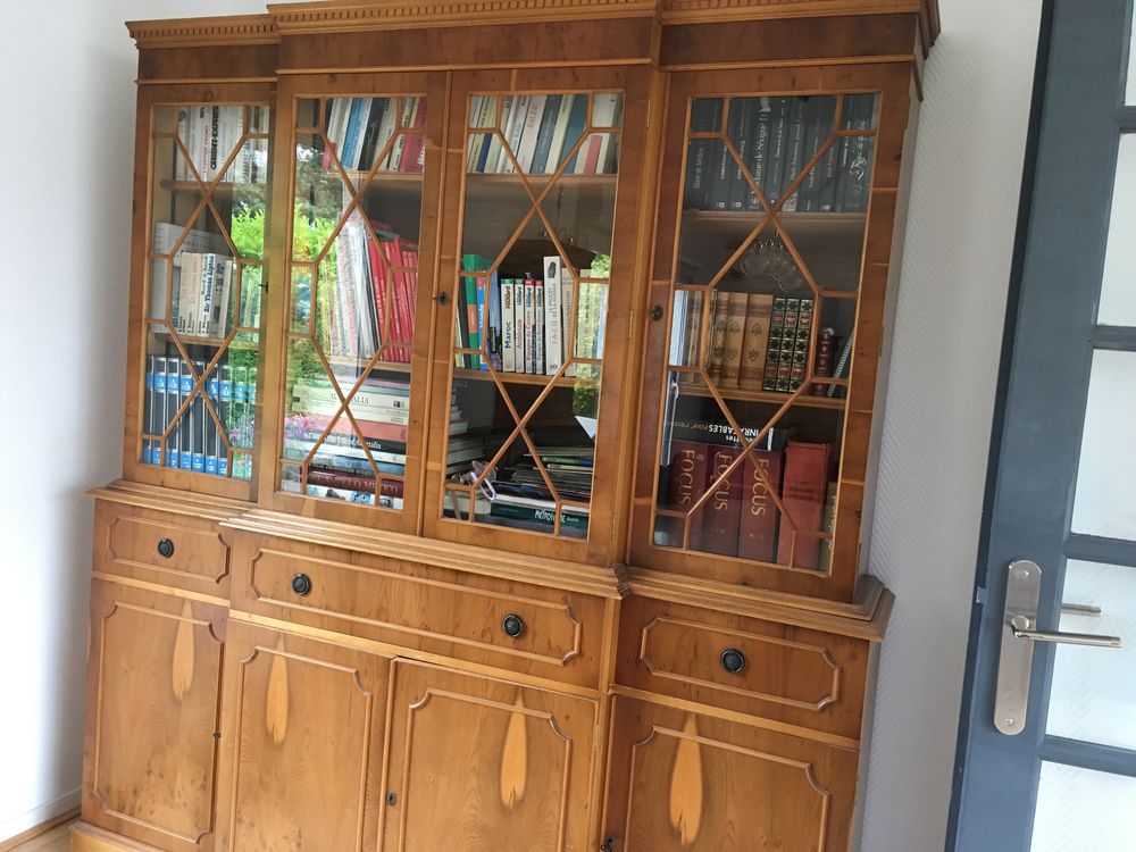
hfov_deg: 61.7
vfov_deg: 48.2
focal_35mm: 29
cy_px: 426
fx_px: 952
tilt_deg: -7.5
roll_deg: -3.5
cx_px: 568
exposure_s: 1/33
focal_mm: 4.15
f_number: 2.2
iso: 200
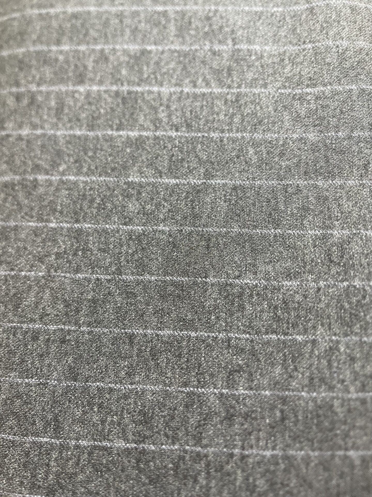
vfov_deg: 69.4
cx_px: 186
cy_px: 248
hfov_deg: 54.9
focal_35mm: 25
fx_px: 358
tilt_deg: -79.3
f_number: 1.6
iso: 250
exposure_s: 1/50
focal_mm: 5.1
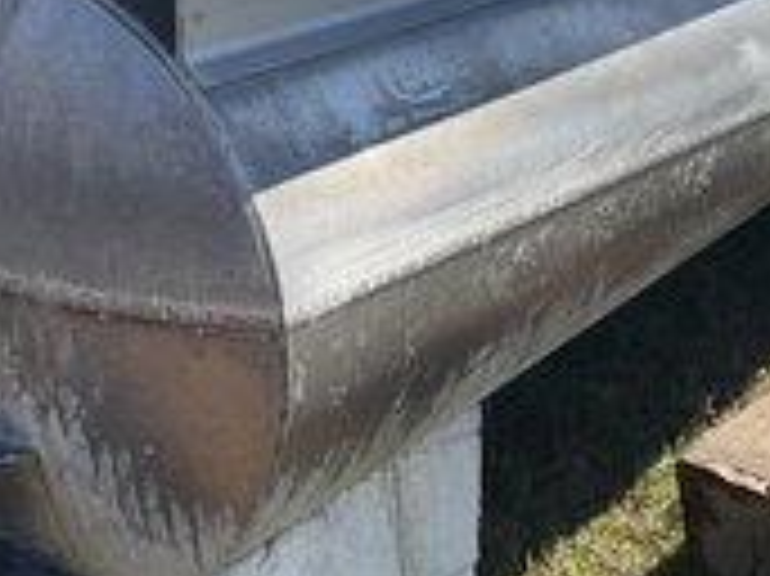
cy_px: 45
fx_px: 1512
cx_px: 536
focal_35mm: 68
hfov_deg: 28.3
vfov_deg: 21.1
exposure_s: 1/1076
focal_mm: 3
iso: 25
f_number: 1.8
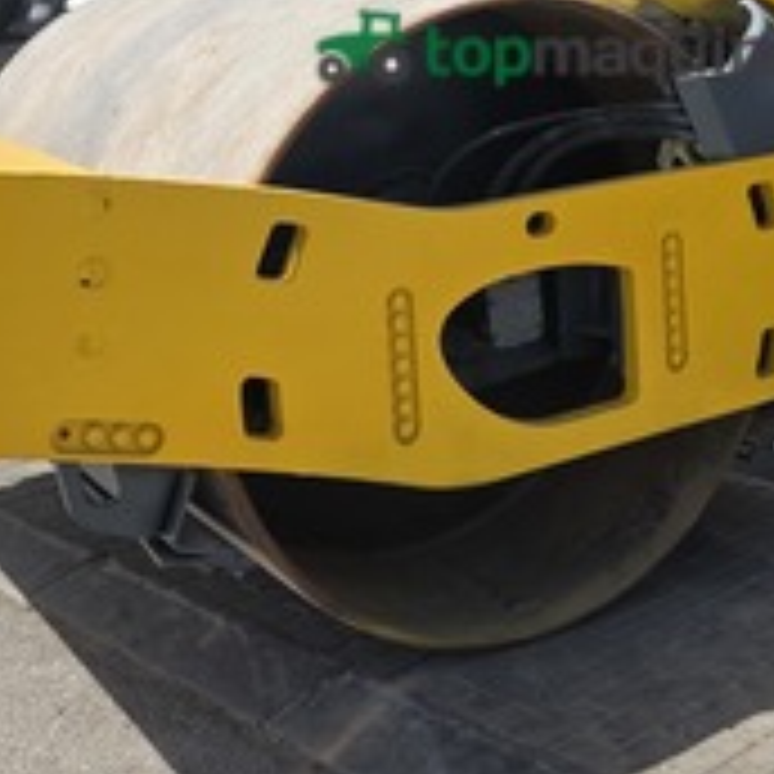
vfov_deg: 25.5
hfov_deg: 25.9
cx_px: 655
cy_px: 50
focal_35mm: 65
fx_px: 1644
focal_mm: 6.3
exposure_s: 1/5296
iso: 80
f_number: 1.7
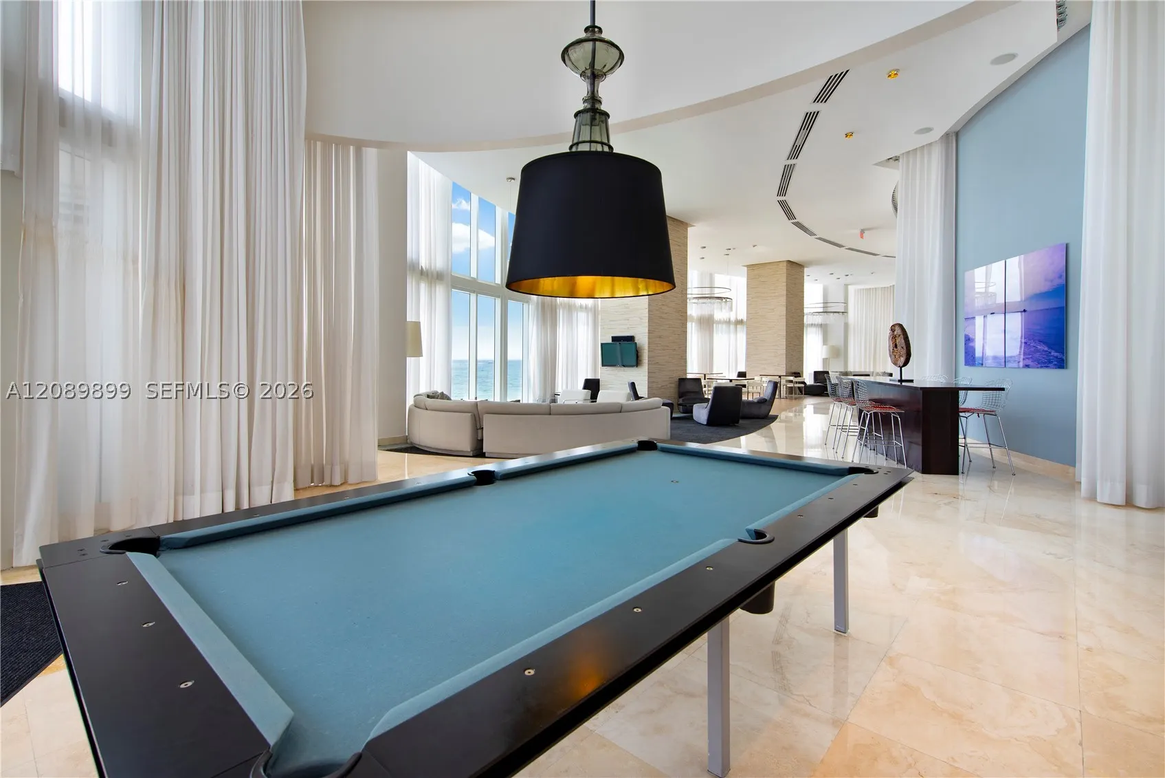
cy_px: 389
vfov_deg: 81.2
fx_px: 453
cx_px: 582
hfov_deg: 104.2
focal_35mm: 14
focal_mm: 14
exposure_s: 1/40
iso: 100
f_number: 10
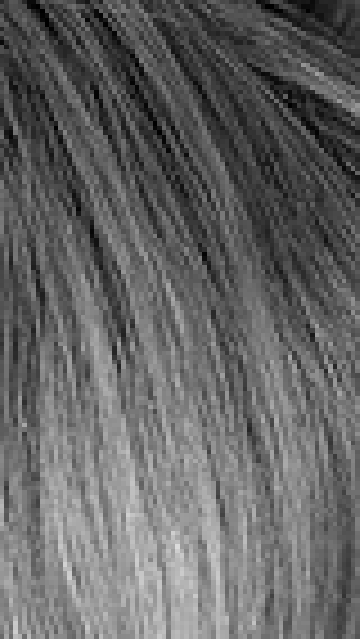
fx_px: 3882
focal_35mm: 229
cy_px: 71
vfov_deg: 9.4
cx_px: -666
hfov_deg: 5.1
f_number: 5
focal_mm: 50
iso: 640
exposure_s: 1/160
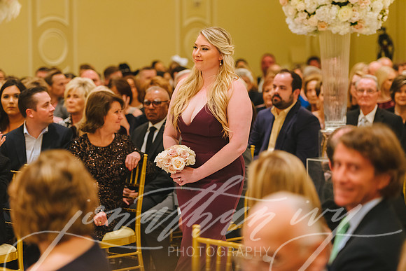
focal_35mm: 120
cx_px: 203
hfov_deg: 17.1
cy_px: 136
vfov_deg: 11.4
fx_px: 1354
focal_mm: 120
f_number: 3.2
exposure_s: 1/200
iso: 2000
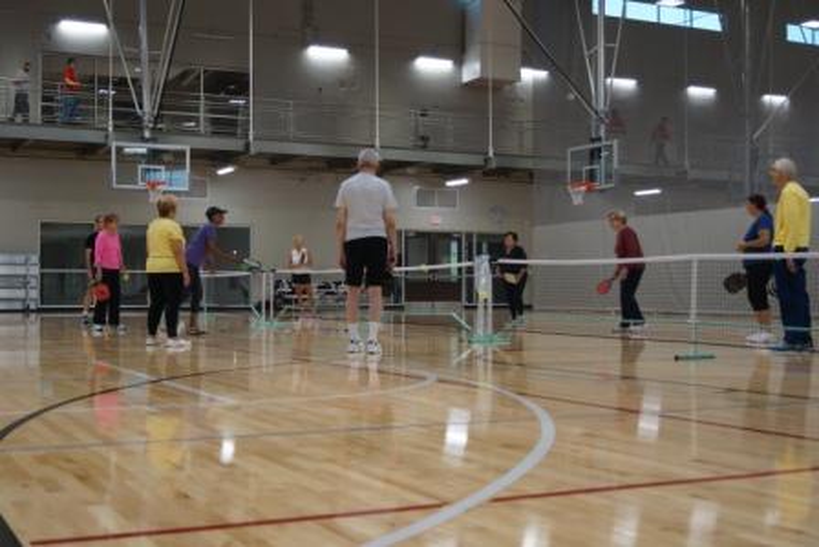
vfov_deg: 29.9
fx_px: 1024
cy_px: 274
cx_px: 410
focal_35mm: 45
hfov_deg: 43.6
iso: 250
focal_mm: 30
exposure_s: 1/60
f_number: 4.5
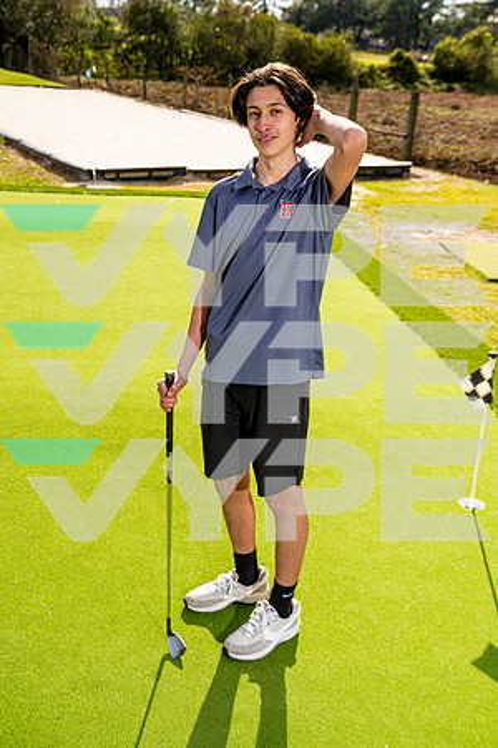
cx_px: 249
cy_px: 374
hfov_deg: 31.2
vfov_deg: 45.4
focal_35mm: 43
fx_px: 892
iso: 100
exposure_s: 1/250
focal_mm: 43
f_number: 6.3
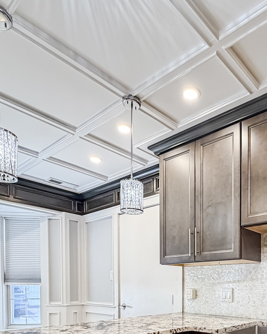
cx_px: 205
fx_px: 267
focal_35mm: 27
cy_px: 323
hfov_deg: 50.6
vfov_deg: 52.8
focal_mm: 2.22
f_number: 2.2
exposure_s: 1/120
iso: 250
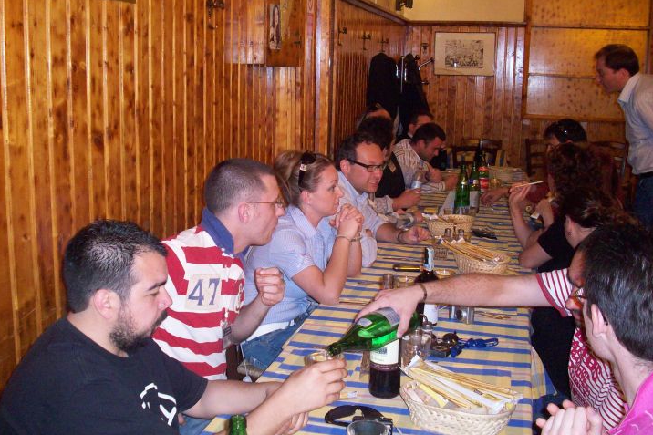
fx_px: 780
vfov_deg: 31.2
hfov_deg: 45.4
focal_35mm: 43
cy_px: 198
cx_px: 289
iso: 160
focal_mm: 6.2
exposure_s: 1/45
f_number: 2.8
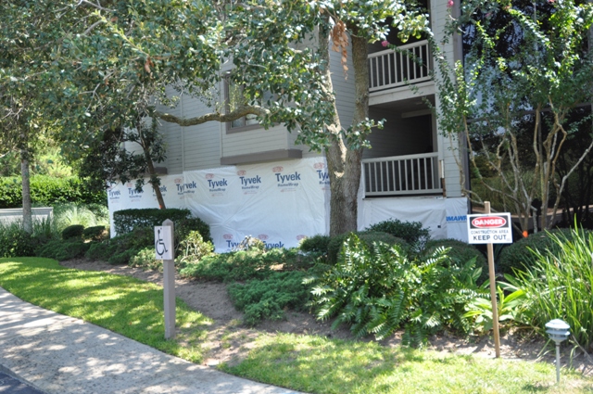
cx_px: 296
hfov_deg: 57.3
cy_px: 197
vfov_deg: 39.9
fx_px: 543
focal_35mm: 33
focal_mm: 22
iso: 200
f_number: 4
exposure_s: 1/160
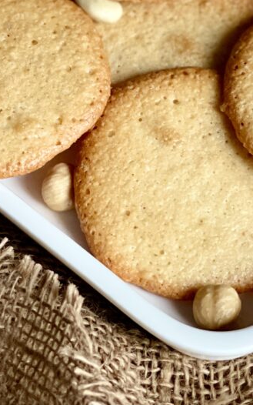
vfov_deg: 12.5
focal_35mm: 165
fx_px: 1819
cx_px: 130
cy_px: 0
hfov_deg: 8.0
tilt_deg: -48.0
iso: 250
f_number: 2.2
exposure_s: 1/121
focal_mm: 7.5
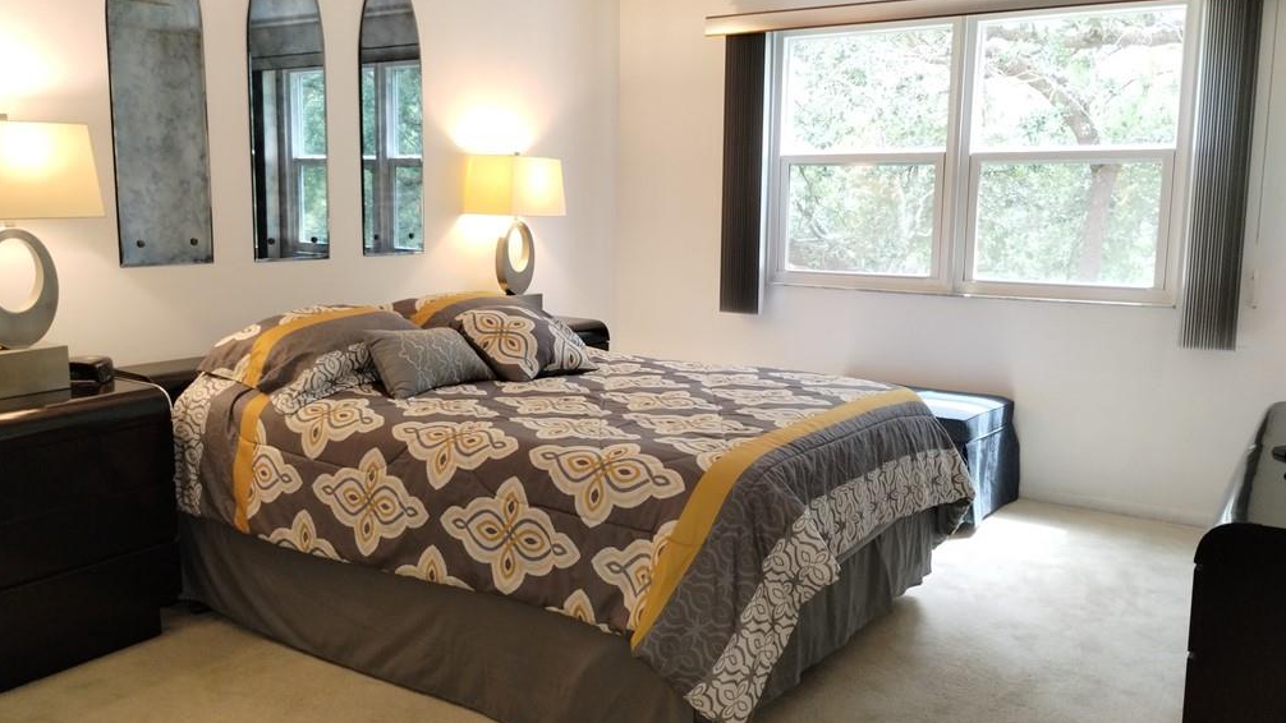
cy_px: 340
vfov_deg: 37.8
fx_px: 1057
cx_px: 639
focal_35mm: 31
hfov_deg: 62.6
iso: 425
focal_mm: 4.27
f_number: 1.8
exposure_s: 1/30
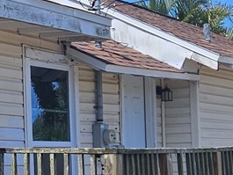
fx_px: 936
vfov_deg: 10.7
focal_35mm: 139
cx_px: -107
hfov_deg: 13.4
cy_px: 132
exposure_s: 1/2664
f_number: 1.8
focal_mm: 5.4
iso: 25
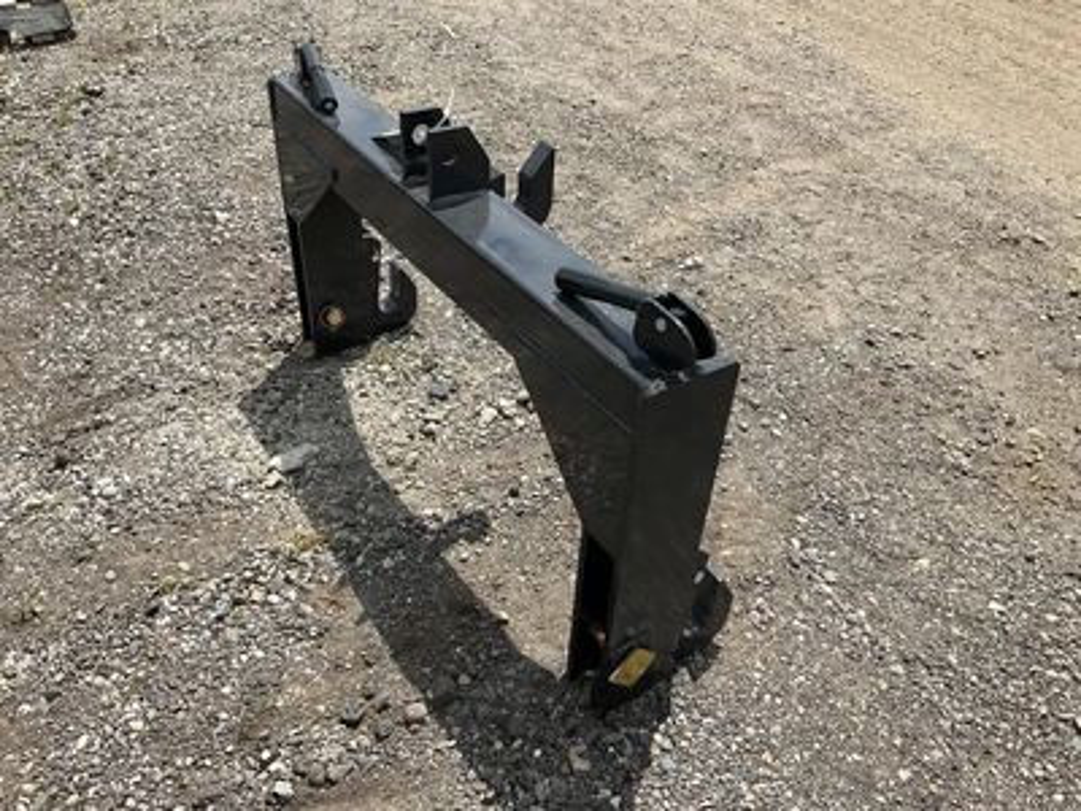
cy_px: 406
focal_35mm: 29
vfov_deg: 48.2
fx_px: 906
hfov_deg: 61.7
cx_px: 540
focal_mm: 3
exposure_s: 1/1984
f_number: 1.8
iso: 25
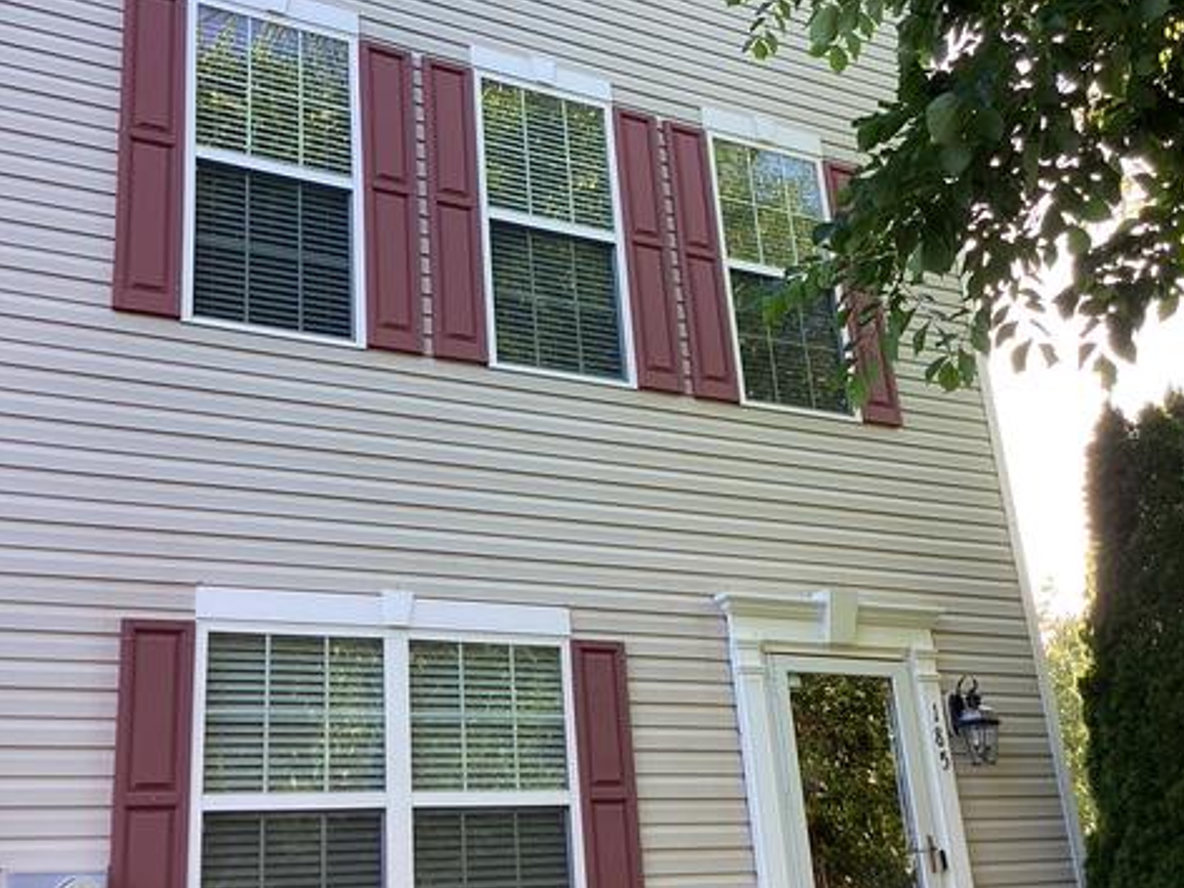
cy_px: 391
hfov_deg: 44.8
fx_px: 1437
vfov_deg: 34.3
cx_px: 597
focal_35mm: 42
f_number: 2.4
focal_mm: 3.3
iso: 32
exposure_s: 1/120
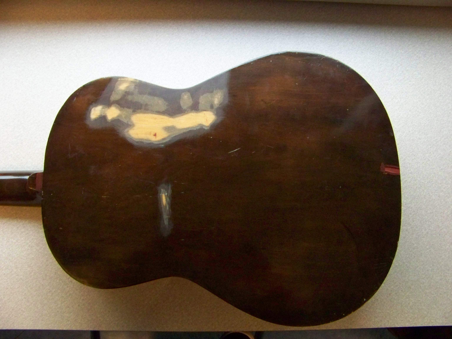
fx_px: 470
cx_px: 226
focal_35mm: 36
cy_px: 170
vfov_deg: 39.7
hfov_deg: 51.4
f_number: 3.2
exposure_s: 1/125
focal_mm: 5.85
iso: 400
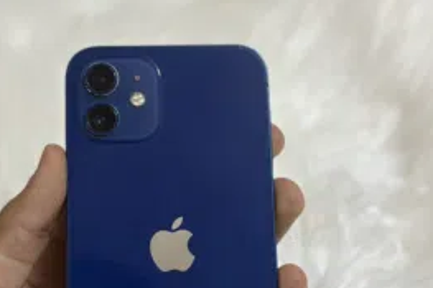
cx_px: 189
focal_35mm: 76
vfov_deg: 17.9
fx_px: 914
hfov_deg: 26.6
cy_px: 181
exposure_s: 1/50
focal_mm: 6.86
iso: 400
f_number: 1.78
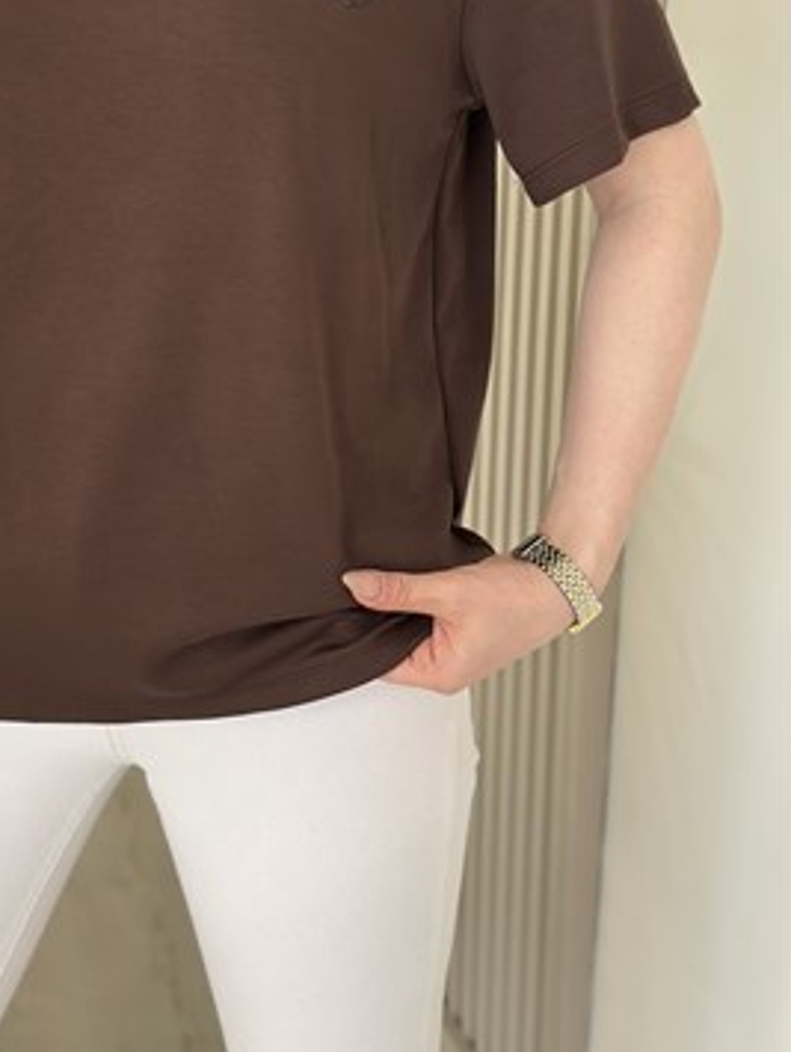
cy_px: 283
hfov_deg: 20.3
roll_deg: -2.0
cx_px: 204
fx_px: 2190
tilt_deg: -12.3
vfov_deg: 26.7
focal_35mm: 72
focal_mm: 6.86
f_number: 1.78
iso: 80
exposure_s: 1/188
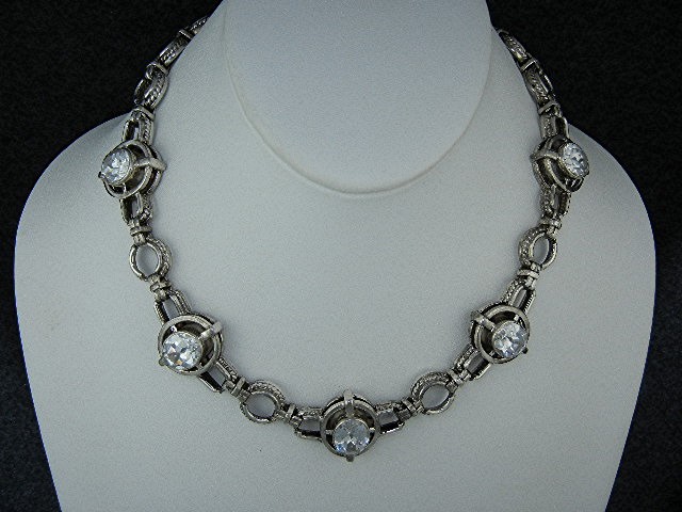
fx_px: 670
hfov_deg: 54.0
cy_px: 256
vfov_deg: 41.8
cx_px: 341
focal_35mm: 34
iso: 160
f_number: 3.6
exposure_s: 1/44.2
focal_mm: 6.2
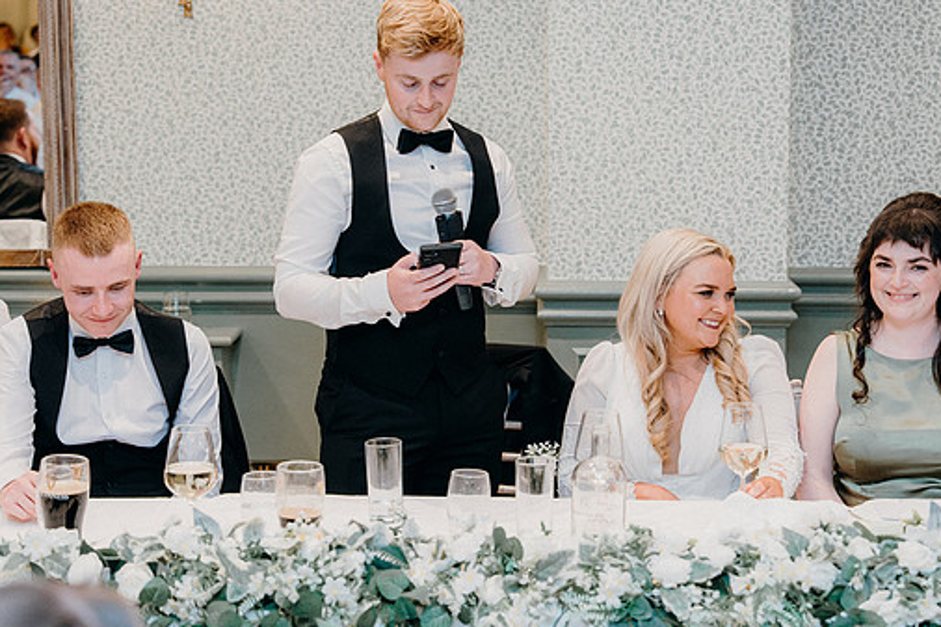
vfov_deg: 17.5
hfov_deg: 26.0
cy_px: 286
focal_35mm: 78
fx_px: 2038
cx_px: 493
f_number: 3.5
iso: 2500
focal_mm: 68
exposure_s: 1/160
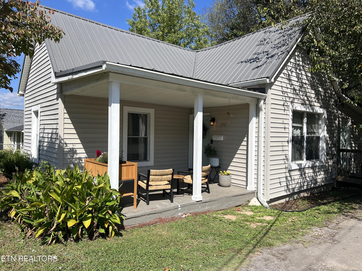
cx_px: 181
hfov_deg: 67.3
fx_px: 272
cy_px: 136
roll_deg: -0.9
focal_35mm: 26
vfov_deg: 53.1
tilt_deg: +0.1
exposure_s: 1/4630
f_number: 1.5
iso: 50
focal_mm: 5.7
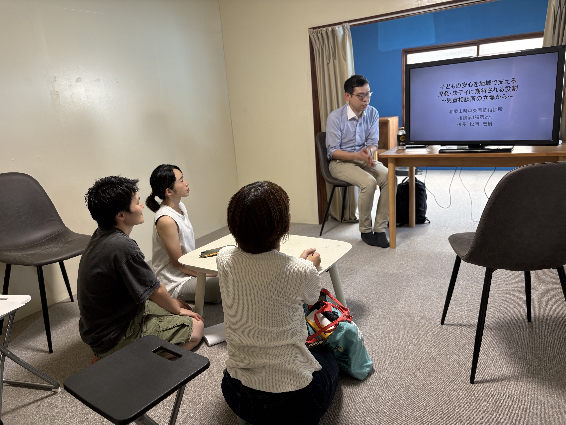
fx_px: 425
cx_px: 283
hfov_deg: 67.3
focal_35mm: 26
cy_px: 212
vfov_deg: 53.1
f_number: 1.6
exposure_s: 1/60
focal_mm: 5.96
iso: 160
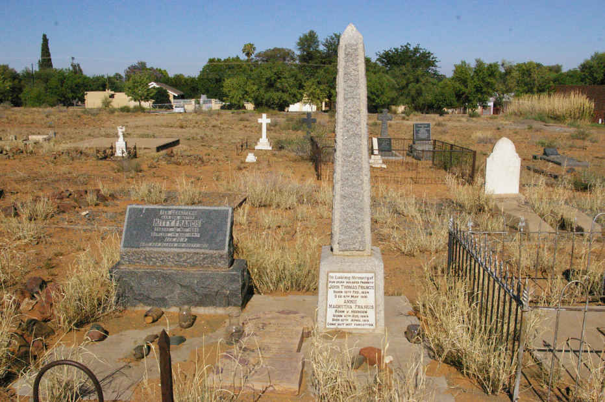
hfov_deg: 55.1
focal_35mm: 34
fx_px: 579
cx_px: 302
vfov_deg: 38.3
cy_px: 201
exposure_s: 1/4000
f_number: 13
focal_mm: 23
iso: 3200
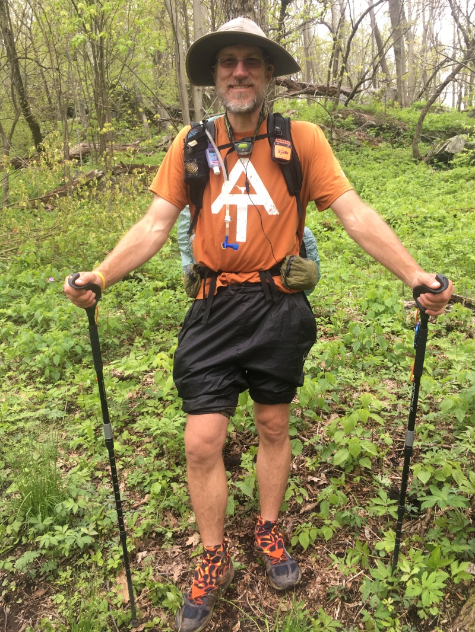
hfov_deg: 48.2
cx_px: 238
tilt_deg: -6.5
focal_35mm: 29
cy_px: 316
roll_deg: +5.5
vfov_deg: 61.6
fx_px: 530
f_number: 2.2
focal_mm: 4.15
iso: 25
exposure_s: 1/131
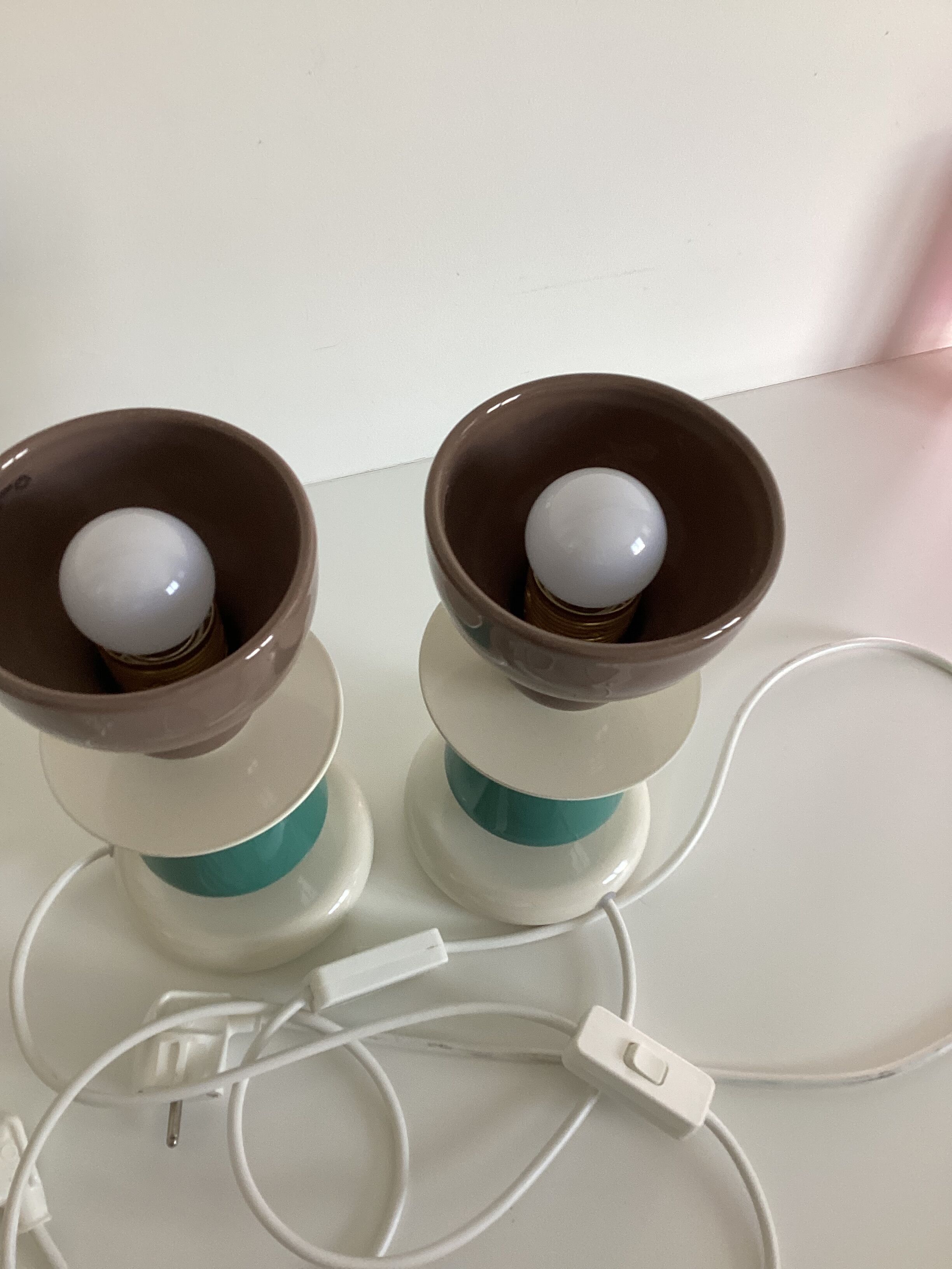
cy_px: 634
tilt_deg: -58.5
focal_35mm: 31
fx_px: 1137
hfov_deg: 45.4
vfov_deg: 58.4
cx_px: 476
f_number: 2.4
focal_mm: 3.3
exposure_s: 1/60
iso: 64
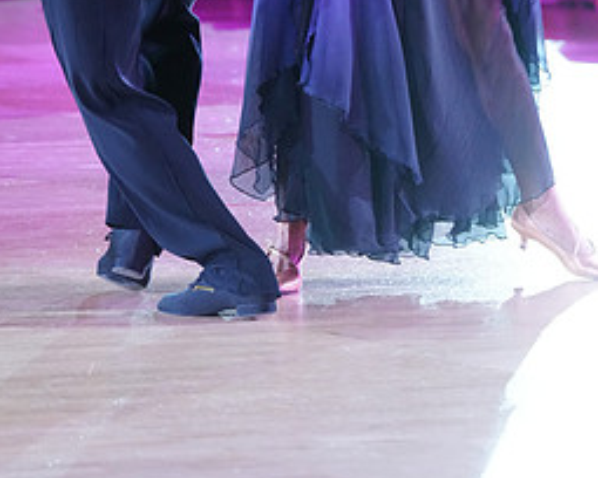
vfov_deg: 4.4
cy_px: -159
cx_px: 315
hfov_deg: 5.5
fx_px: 6265
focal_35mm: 354
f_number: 4
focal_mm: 166
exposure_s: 1/400
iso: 4000
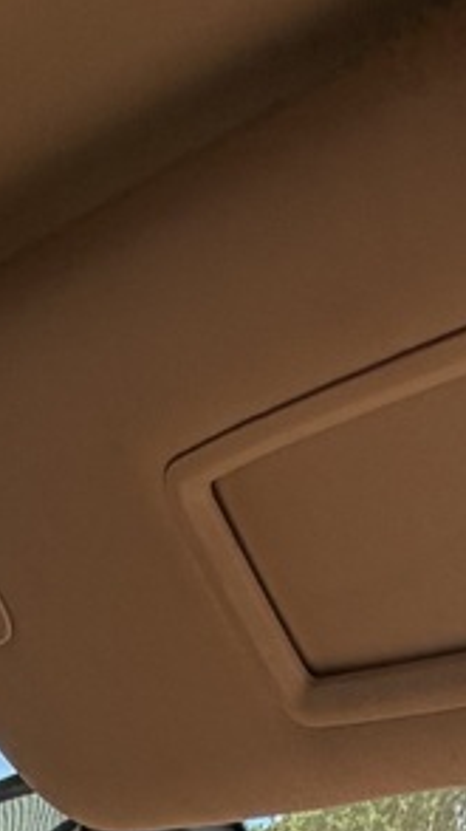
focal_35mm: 83
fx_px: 1826
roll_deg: -5.2
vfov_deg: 13.0
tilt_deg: -29.2
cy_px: 2256
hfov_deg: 14.0
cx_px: -138
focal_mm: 2.22
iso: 40
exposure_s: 1/590
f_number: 2.2
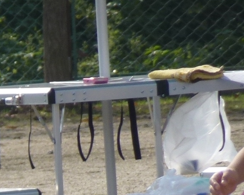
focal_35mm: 1675
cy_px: 283
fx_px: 12092
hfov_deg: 1.2
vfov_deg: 0.9
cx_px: -135
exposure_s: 1/500
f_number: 5.9
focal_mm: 68.8
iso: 100
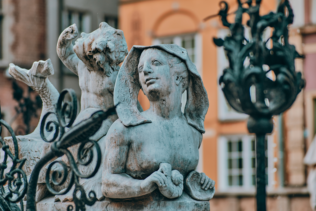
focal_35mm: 128
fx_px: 1123
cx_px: 158
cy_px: 106
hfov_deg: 16.0
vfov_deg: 10.7
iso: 250
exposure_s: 1/2000
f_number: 2
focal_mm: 85
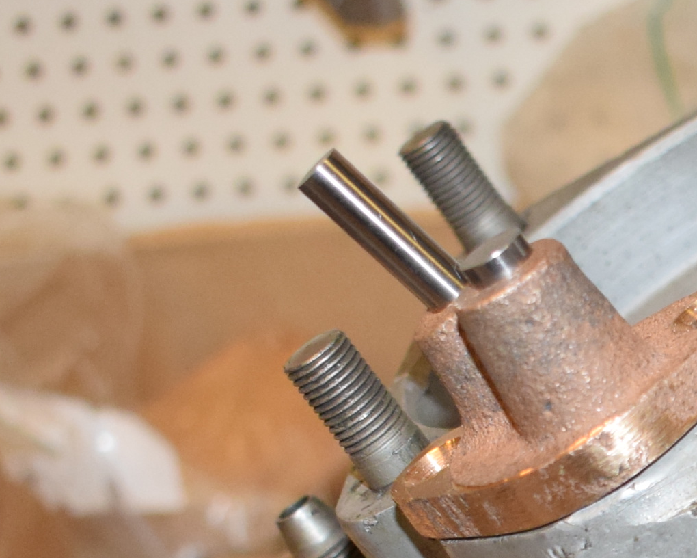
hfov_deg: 12.1
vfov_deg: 10.1
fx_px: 3074
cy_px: 811
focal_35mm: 149
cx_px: 1165
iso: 1250
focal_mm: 24
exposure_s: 1/200
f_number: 5
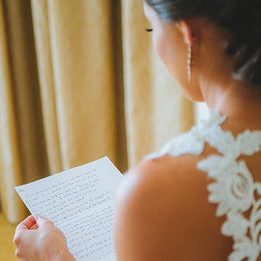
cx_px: 130
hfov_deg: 21.1
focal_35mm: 82
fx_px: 699
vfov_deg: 21.1
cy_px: 143
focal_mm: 58
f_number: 2.8
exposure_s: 1/800
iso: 640
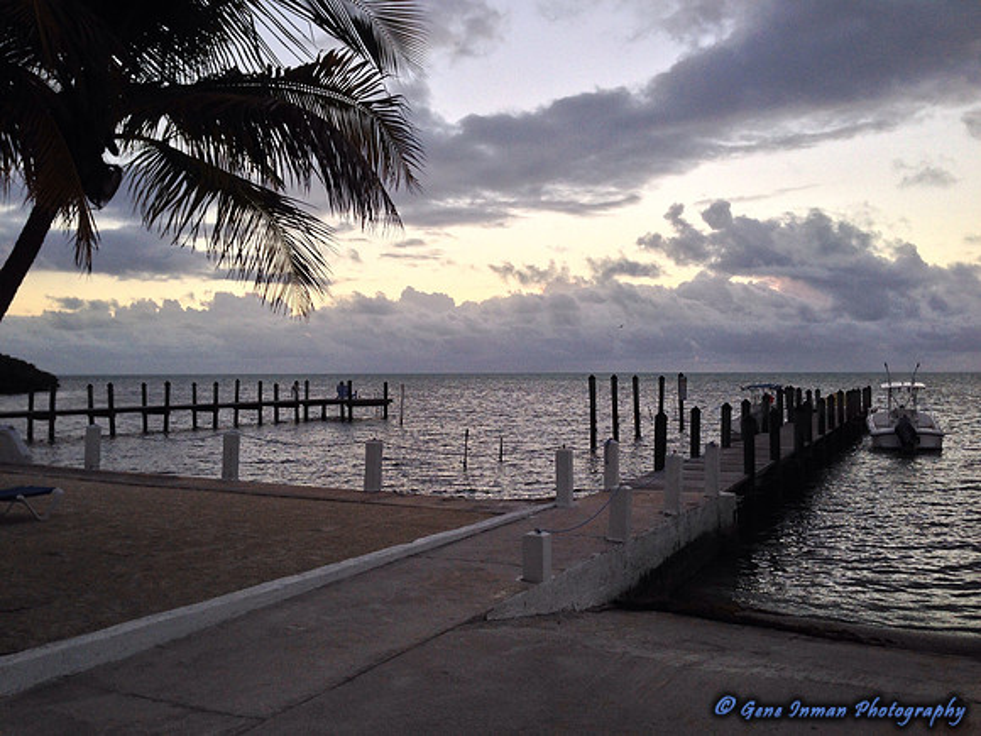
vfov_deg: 42.9
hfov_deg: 55.4
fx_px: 935
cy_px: 368
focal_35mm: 33
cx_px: 490
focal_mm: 4.12
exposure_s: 1/130
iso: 50
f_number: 2.4
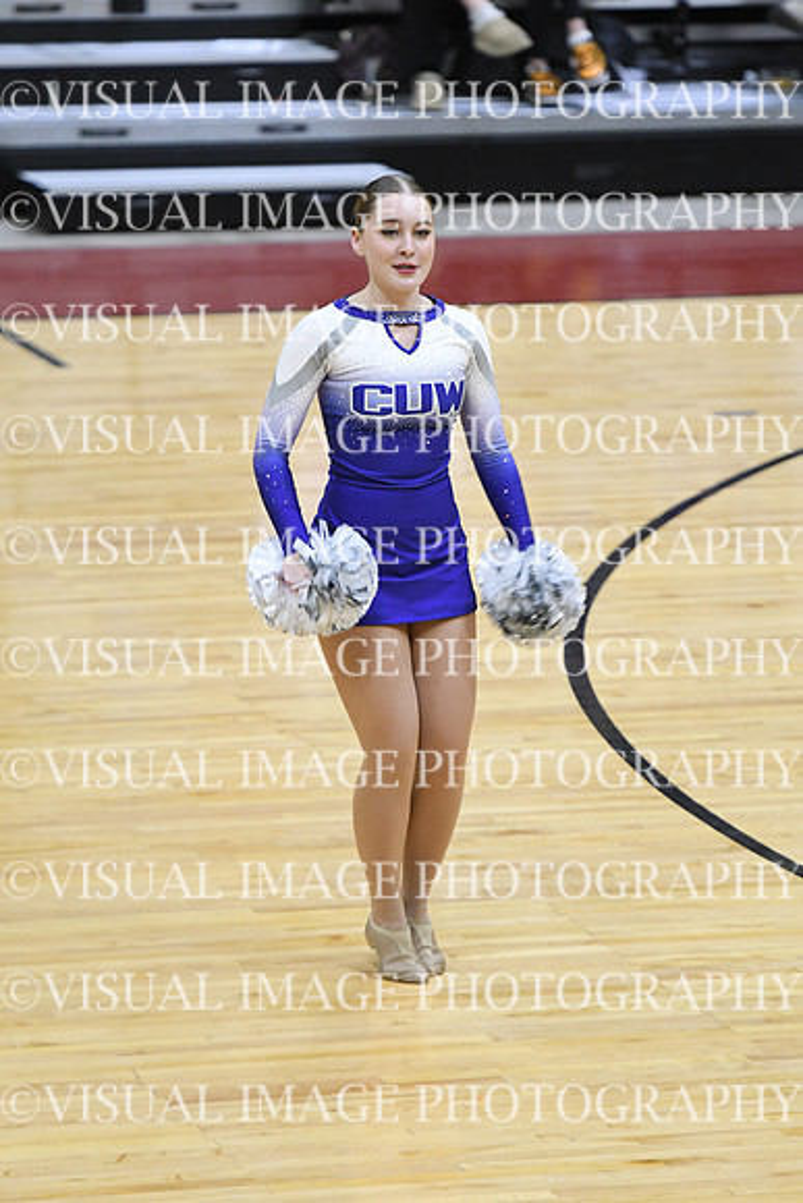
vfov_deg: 7.6
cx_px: 402
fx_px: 9028
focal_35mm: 270
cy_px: 602
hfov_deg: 5.1
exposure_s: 1/400
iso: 3200
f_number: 2.8
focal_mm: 180
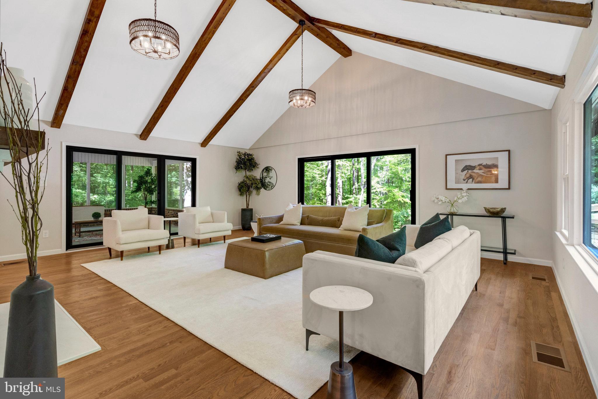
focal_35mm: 16
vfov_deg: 73.7
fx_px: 266
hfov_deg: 96.7
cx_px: 299
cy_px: 200
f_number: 8
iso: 1250
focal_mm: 16
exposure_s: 1/30
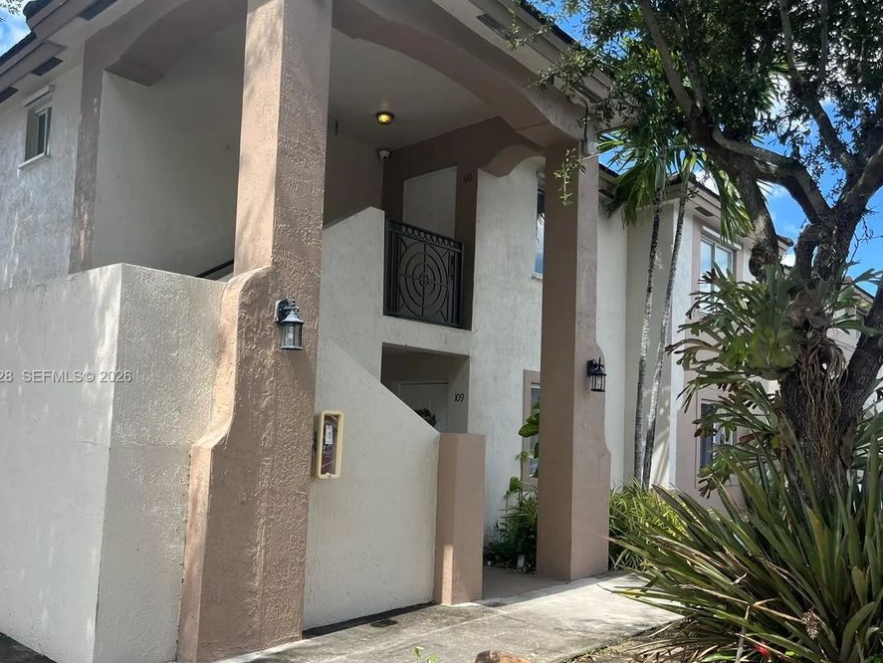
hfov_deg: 59.9
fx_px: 766
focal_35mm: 30
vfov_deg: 46.7
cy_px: 377
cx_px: 443
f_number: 1.6
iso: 50
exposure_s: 1/943
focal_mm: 5.1
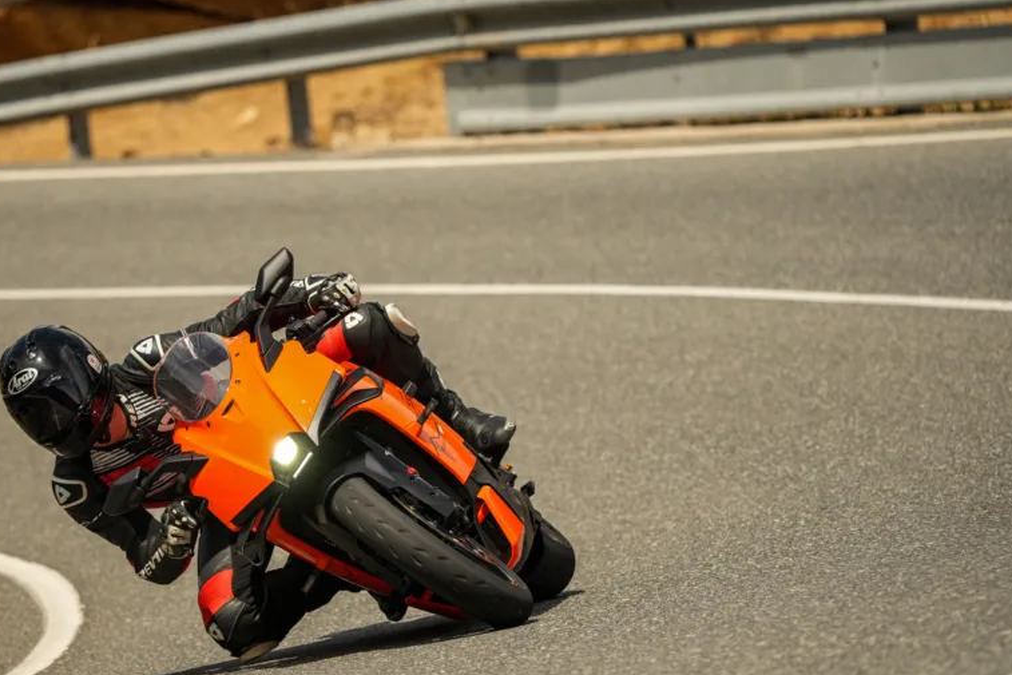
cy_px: 407
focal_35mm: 445
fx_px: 12511
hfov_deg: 4.6
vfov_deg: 3.1
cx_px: 389
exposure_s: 1/2000
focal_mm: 329
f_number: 6.3
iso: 400
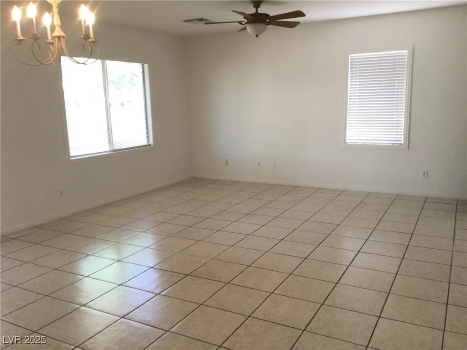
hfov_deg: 58.4
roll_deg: +2.3
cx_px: 234
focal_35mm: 31
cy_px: 175
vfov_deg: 45.4
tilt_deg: -7.9
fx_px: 418
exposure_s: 1/30
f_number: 2.4
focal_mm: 3.3
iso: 64
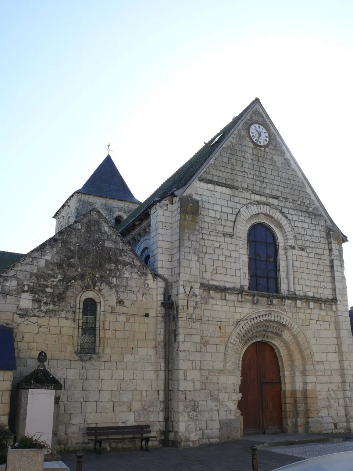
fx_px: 476
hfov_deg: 40.7
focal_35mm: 35
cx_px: 176
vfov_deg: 52.6
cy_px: 236
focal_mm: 7.4
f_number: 5.6
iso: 100
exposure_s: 1/250
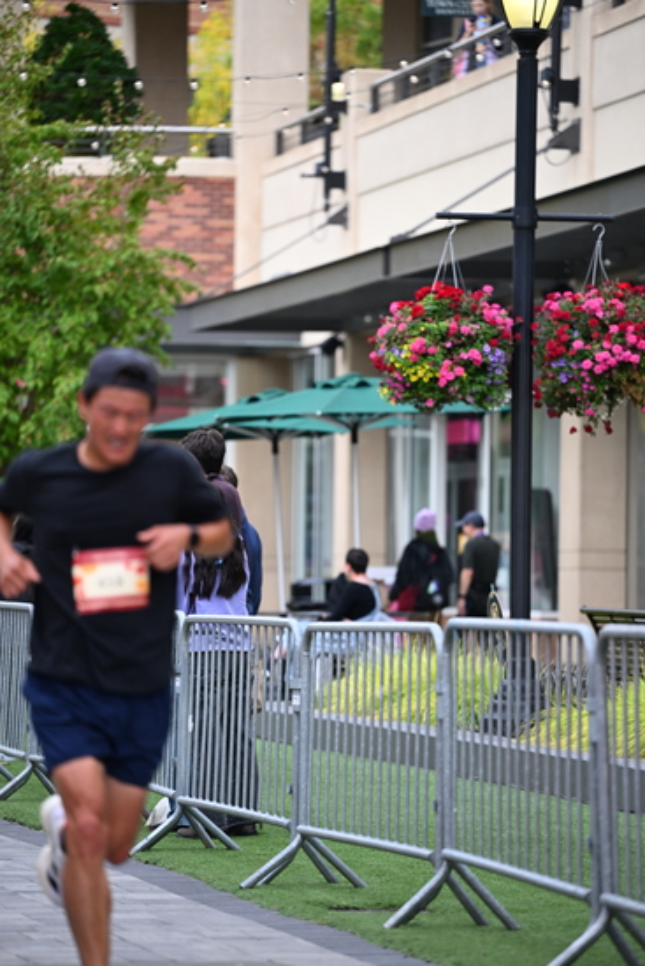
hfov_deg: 8.3
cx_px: 322
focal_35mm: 165
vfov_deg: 12.4
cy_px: 483
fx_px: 4431
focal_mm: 165
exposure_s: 1/1600
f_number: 2.8
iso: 1000
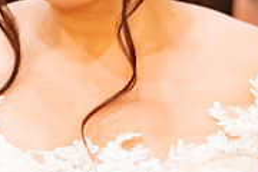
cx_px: 67
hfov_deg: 11.0
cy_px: -45
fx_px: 1340
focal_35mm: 187
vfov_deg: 7.3
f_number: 1.4
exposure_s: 1/640
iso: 1000
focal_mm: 58
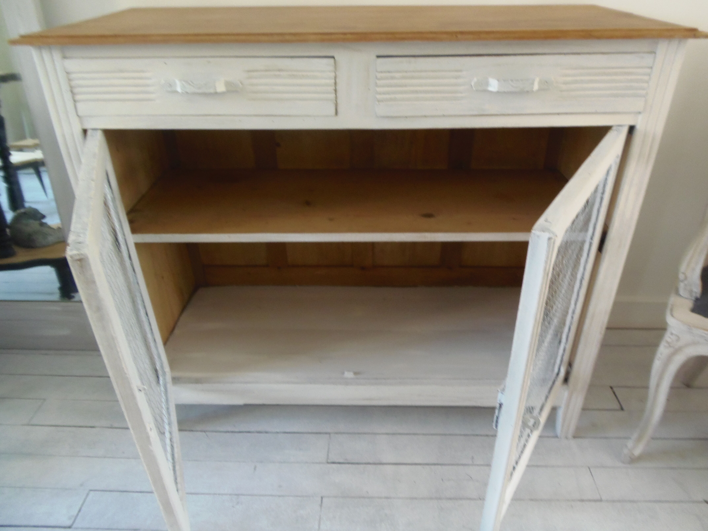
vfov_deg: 56.8
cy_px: 266
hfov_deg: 71.6
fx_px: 491
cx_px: 354
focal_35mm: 24
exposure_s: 1/30
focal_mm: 4.3
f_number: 2.9
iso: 200
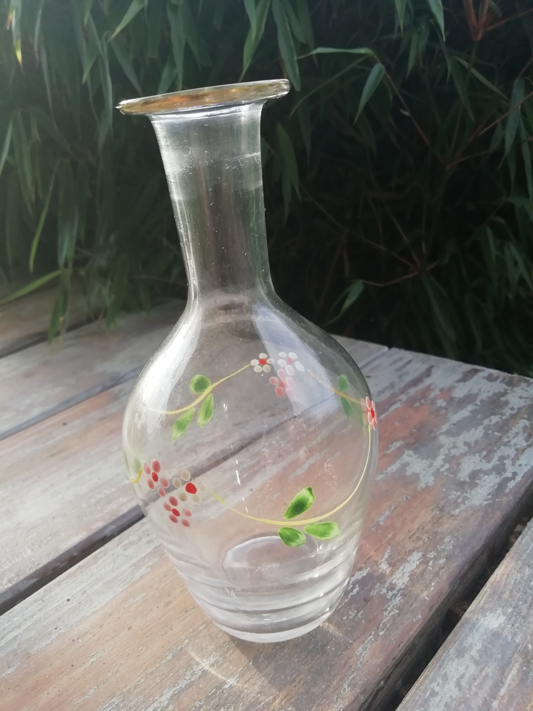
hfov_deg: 53.1
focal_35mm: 26
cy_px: 356
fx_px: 534
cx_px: 266
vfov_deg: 67.3
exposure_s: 1/143
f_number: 2.2
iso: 50
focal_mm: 3.21
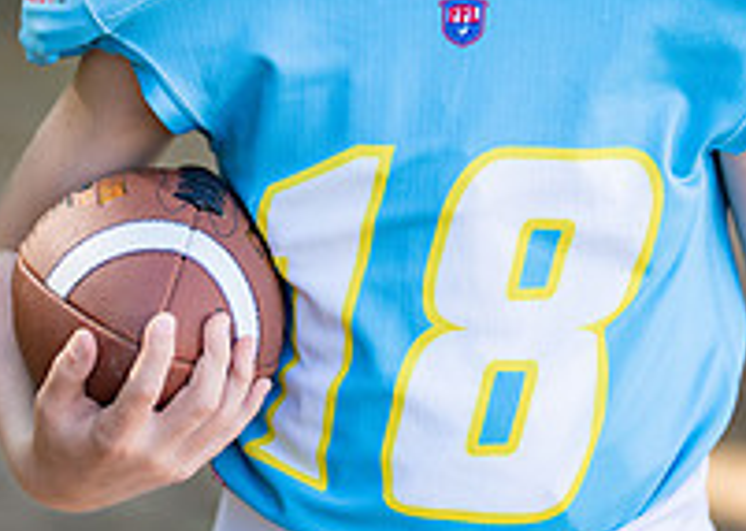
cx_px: 441
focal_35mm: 162
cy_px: 34
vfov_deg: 8.8
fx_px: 3428
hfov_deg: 12.4
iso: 100
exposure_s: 1/1600
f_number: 1.2
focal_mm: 50
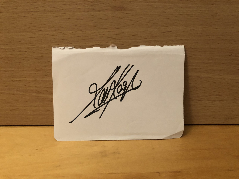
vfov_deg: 49.7
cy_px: 90
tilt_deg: -23.5
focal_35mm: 28
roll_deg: +0.7
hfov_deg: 63.4
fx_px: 193
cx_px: 120
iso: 80
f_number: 1.8
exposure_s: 1/8
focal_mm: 3.99
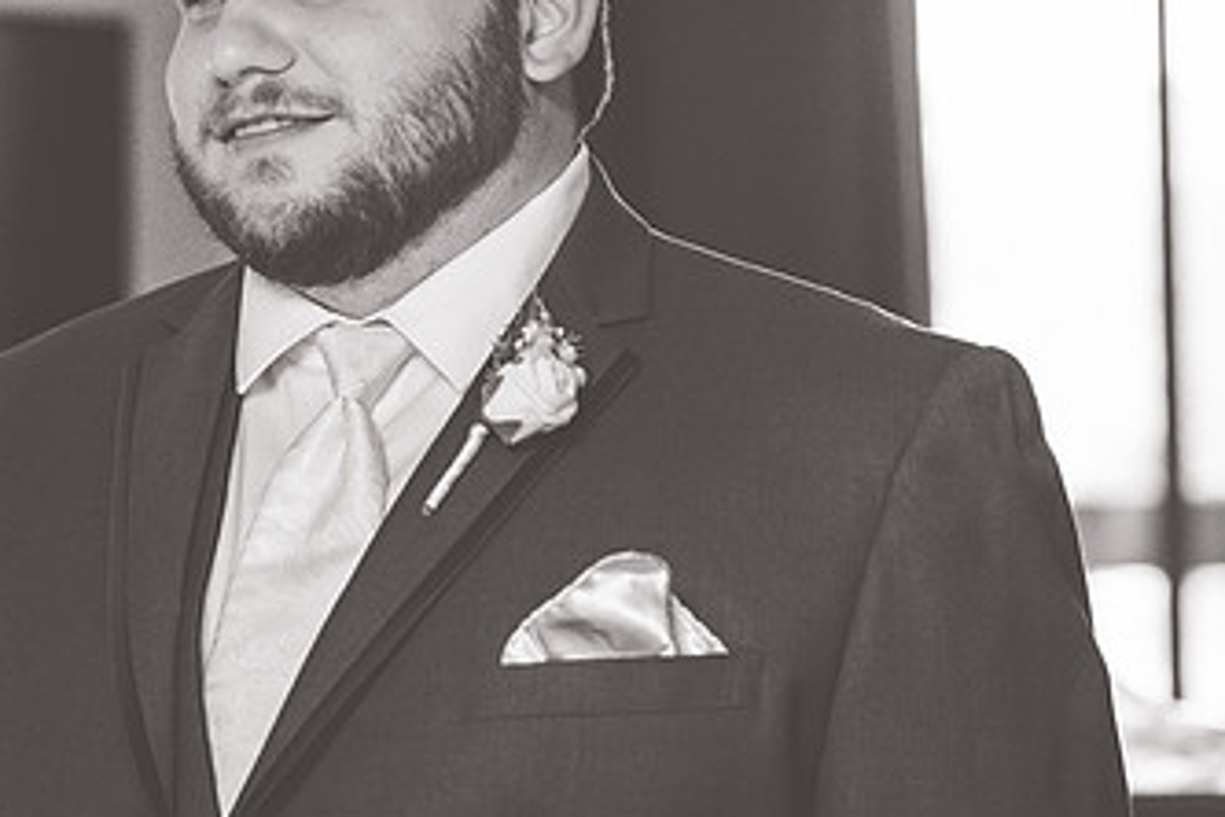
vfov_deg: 9.3
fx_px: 5036
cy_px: 197
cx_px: 283
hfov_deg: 13.8
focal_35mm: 148
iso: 1250
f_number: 2.8
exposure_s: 1/400
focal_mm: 85
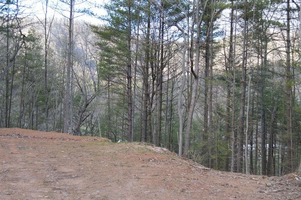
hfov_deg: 39.6
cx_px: 152
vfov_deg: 26.9
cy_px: 102
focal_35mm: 50
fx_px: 418
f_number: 5.6
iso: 400
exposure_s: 1/125
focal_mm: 32
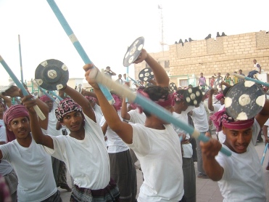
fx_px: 272
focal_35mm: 35
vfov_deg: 40.7
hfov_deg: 52.6
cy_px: 101
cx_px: 134
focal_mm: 5.8
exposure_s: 1/30
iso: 100
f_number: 2.8
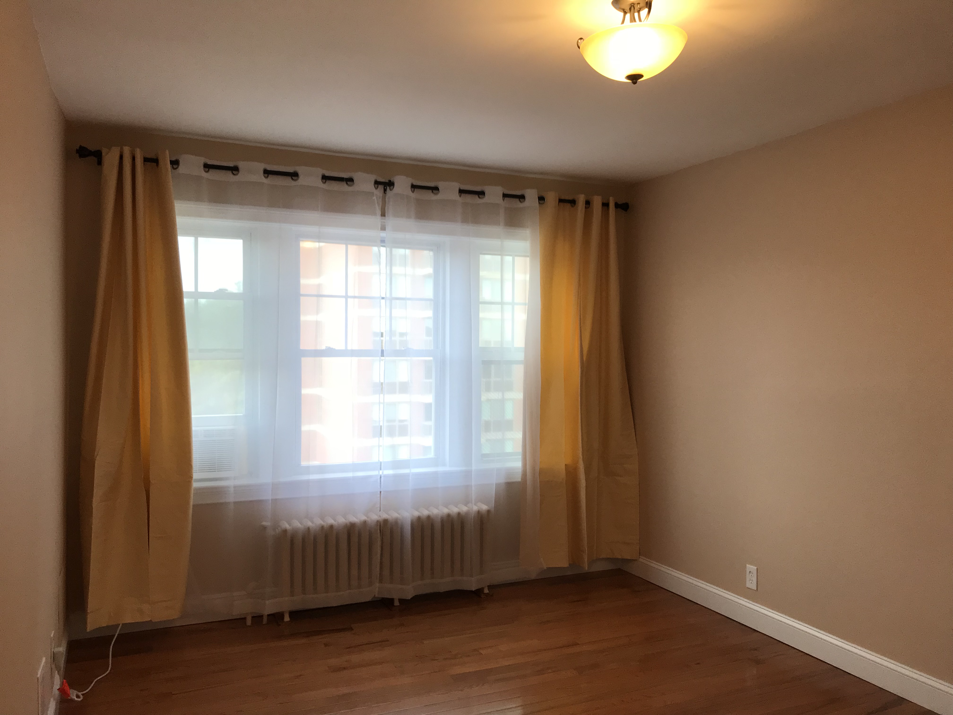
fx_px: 771
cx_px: 476
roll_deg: -0.9
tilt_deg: -1.4
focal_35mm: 28
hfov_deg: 63.4
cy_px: 358
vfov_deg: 49.7
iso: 40
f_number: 1.8
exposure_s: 1/120
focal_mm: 3.99
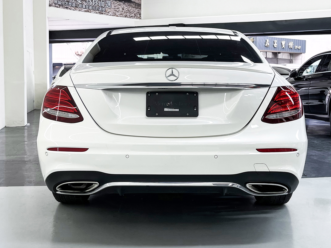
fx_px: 268
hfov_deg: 63.4
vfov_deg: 49.7
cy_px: 120
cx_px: 172
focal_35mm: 28
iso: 64
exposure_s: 1/120
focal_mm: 5.1
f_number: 1.6
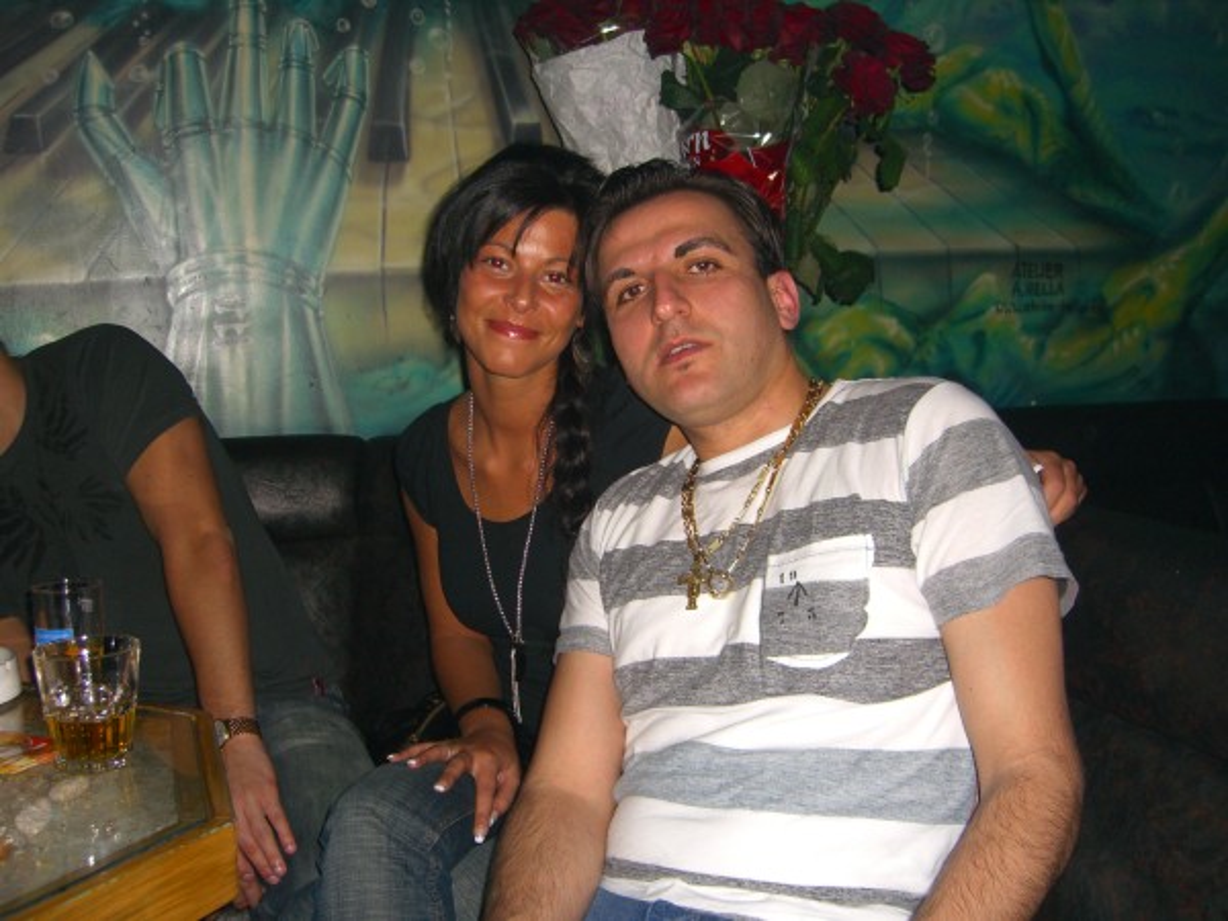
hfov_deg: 49.0
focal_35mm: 38
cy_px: 460
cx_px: 614
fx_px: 1348
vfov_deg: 37.7
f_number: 2.8
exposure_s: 1/60
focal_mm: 7.9
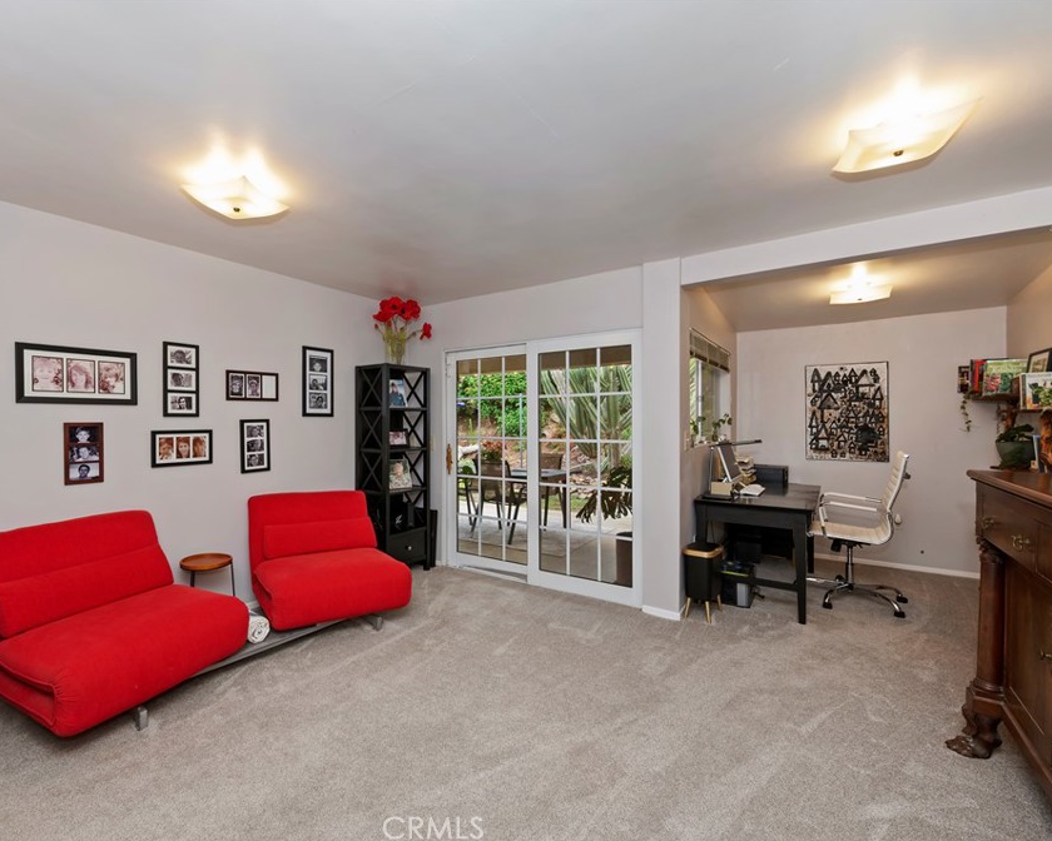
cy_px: 420
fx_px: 498
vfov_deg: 80.4
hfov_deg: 92.2
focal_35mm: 16
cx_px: 435
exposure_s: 1/20
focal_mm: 14
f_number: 8
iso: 400
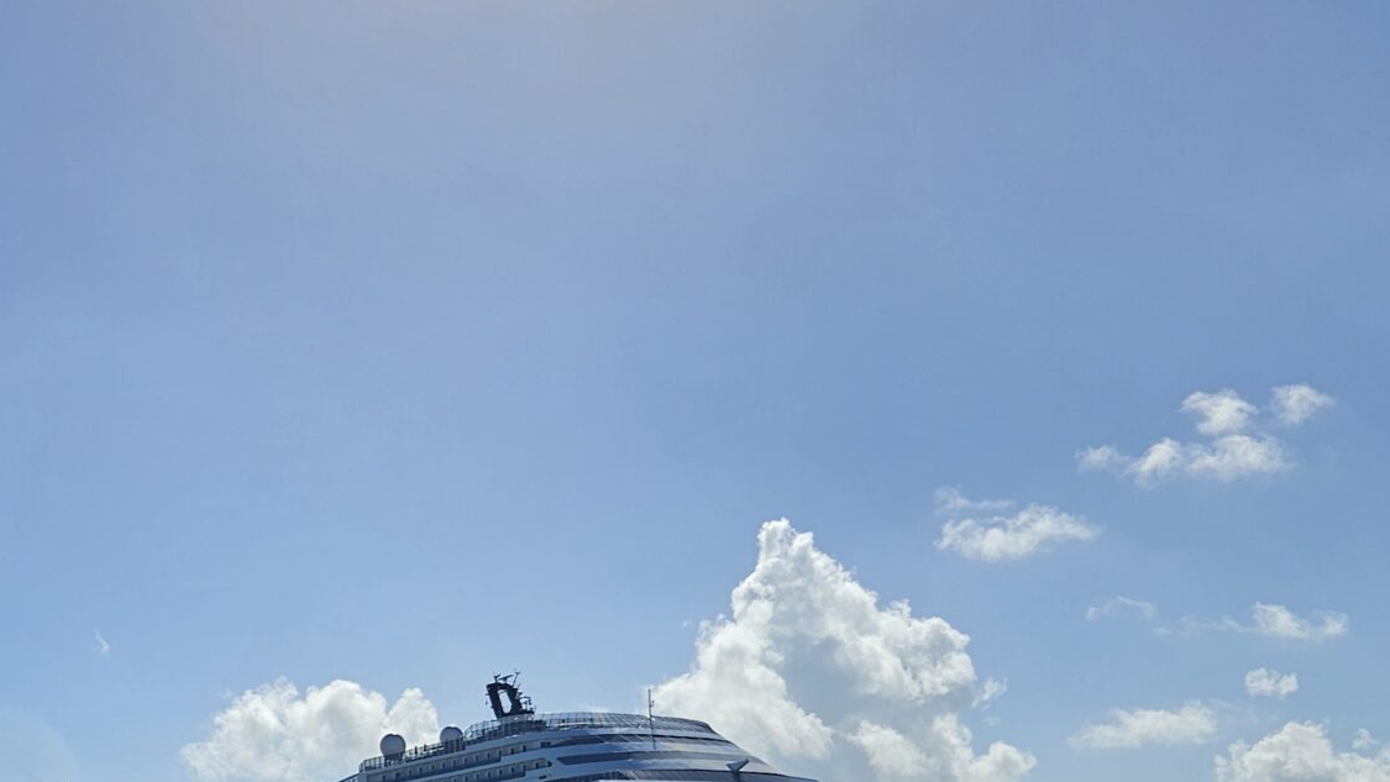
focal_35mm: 57
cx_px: 309
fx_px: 2101
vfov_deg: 20.0
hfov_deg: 35.6
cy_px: 888
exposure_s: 1/6493
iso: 25
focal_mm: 5.4
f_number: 1.8
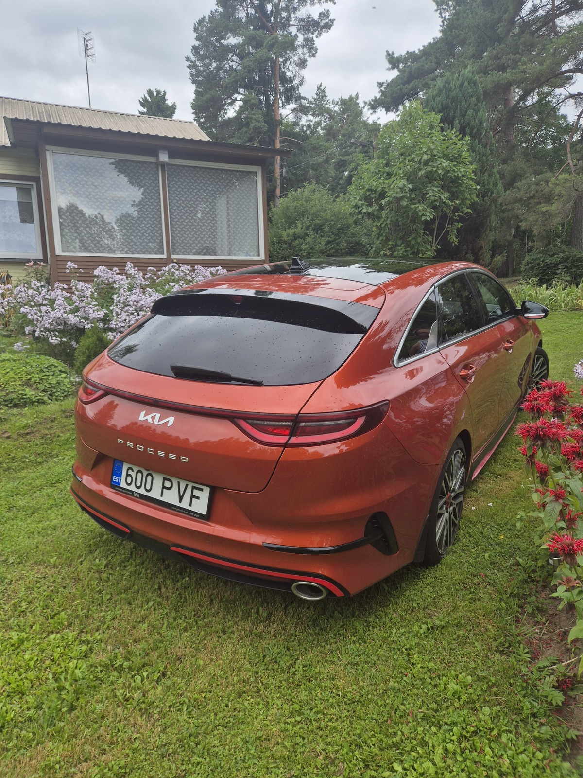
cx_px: 292
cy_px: 389
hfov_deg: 58.9
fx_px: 516
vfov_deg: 73.9
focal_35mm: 23
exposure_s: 1/228
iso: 25
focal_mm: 5.4
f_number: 1.8
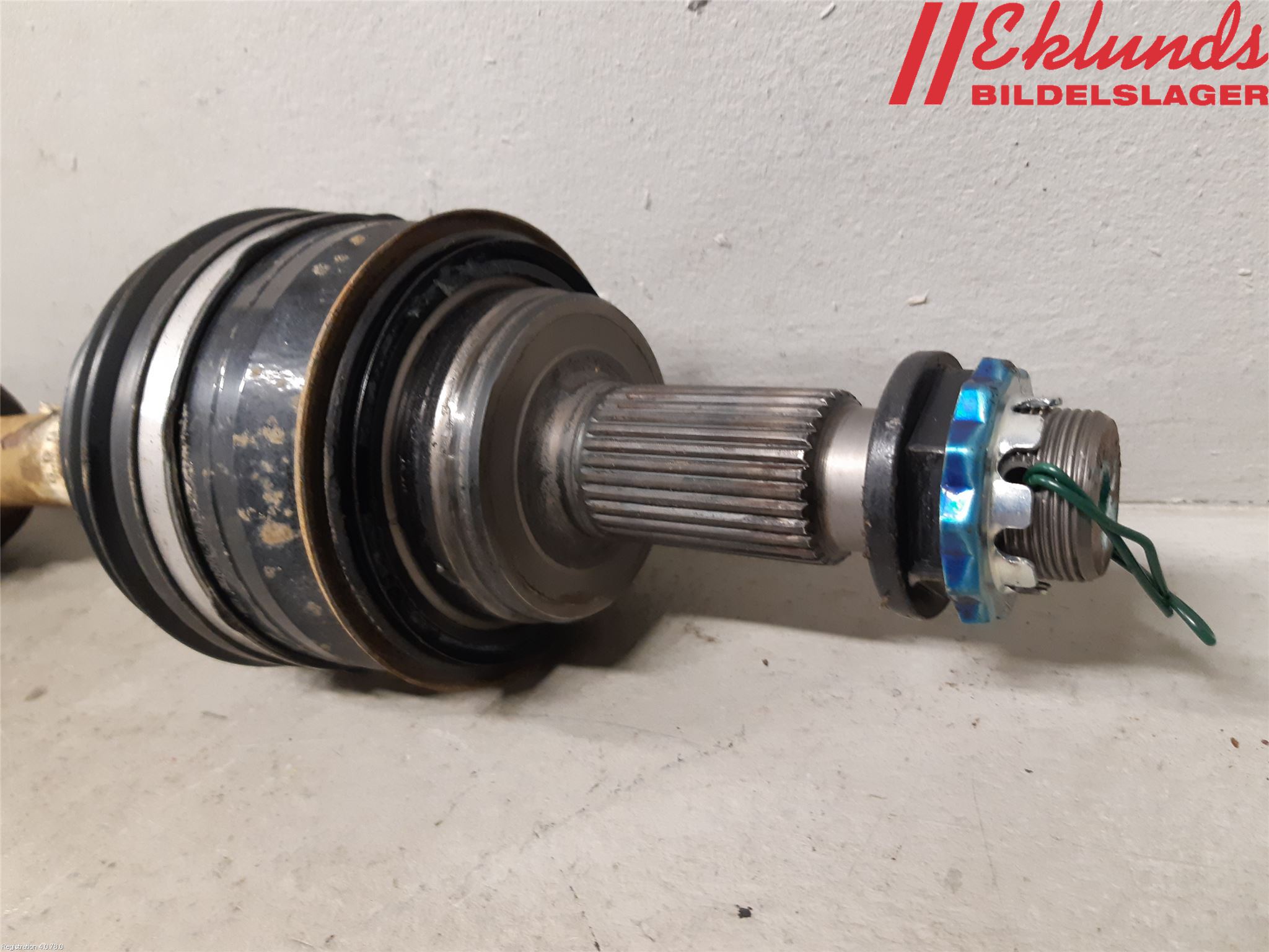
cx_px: 634
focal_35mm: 26
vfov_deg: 53.1
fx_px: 953
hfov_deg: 67.3
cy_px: 476
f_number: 1.7
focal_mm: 3.93
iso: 250
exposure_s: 1/33
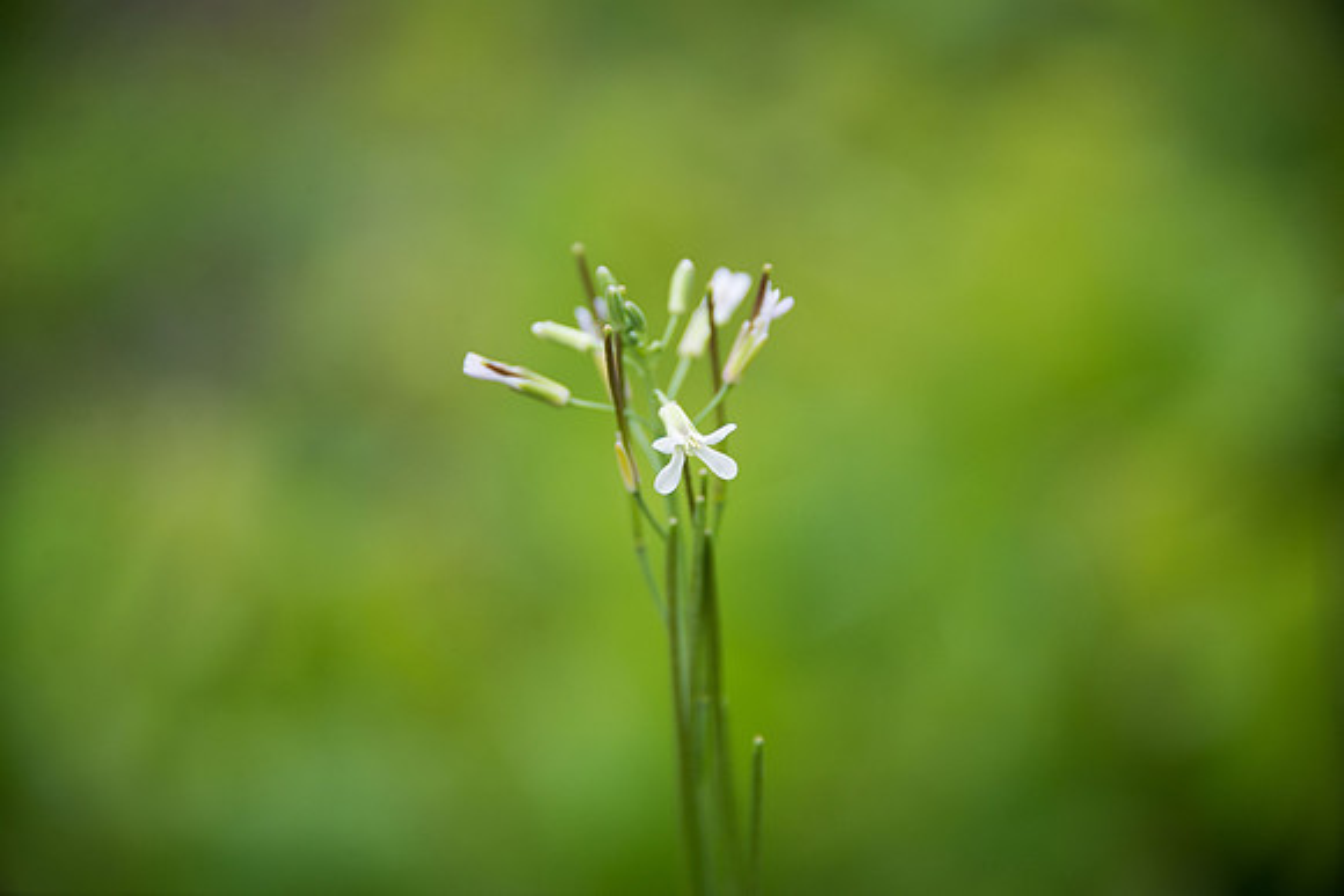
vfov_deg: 4.6
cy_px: 448
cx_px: 672
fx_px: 11202
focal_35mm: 300
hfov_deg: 6.9
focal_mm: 300
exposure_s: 1/400
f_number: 5.6
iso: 640
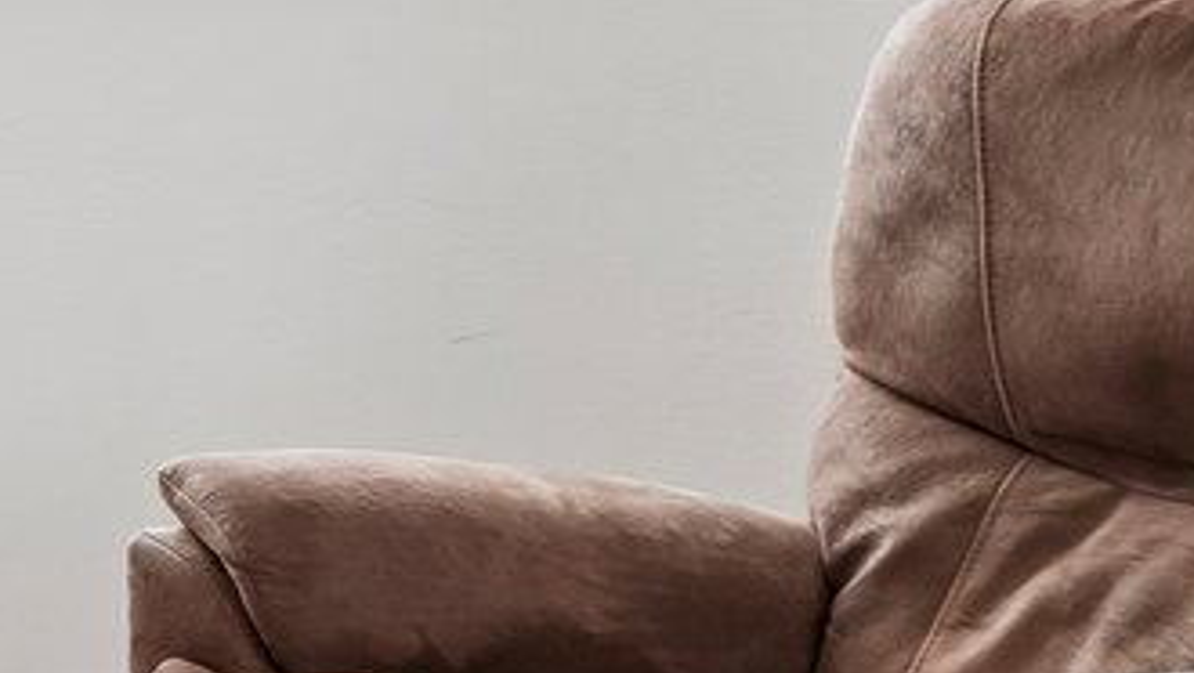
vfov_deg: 11.1
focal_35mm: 107
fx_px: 3397
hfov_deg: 14.0
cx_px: -1654
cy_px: -139
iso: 400
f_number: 9
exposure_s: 1/20
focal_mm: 16.5
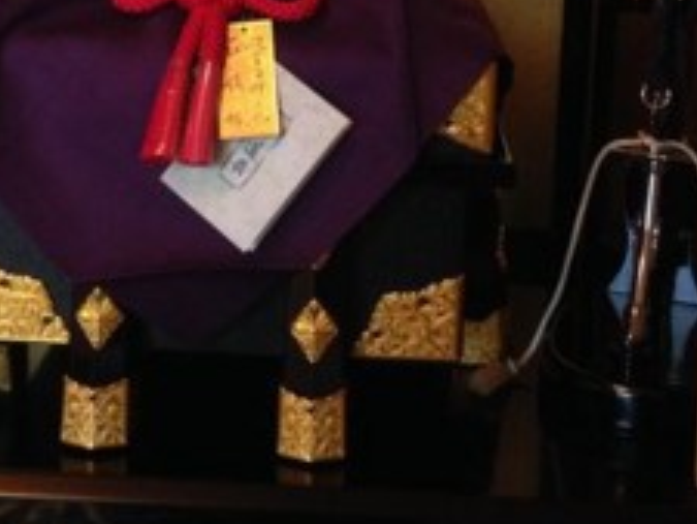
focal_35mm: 66
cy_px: 28
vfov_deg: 21.6
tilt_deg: -10.4
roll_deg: -1.6
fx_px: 1330
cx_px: 270
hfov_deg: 29.3
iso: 320
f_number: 2.4
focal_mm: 4.12
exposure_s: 1/20
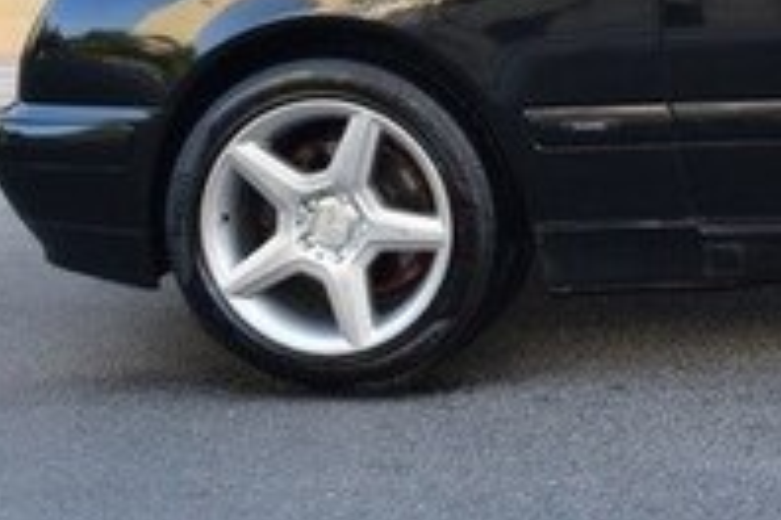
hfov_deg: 17.9
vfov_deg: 13.2
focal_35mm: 100
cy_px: -177
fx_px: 2169
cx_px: 1215
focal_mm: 20
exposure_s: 1/60
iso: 220
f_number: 8
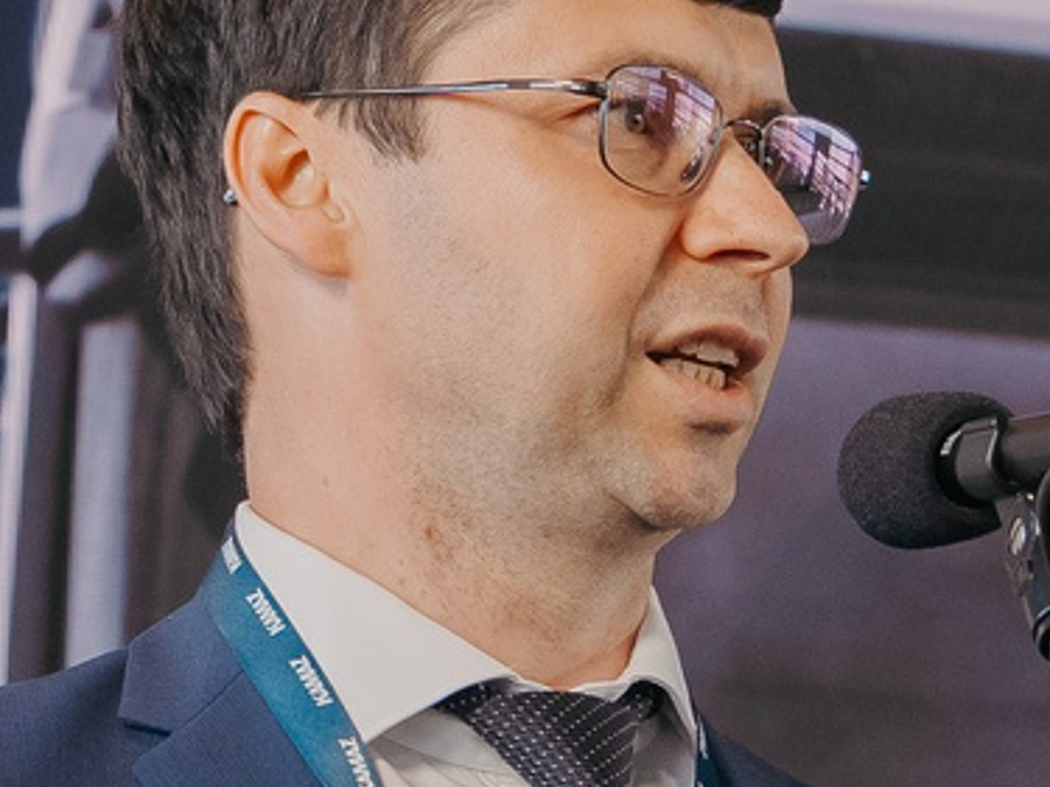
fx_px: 9158
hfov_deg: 6.6
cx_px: 680
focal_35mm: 302
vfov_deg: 4.9
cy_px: 648
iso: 500
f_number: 4.5
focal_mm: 46
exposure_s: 1/125
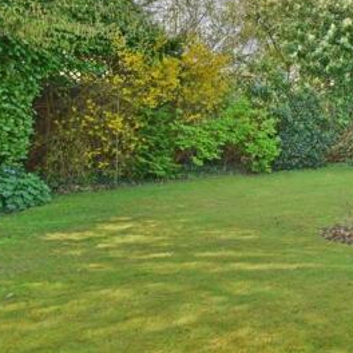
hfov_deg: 35.0
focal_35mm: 38
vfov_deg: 43.7
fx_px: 438
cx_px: 421
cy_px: 144
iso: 100
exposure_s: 1/40
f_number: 14
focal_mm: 12
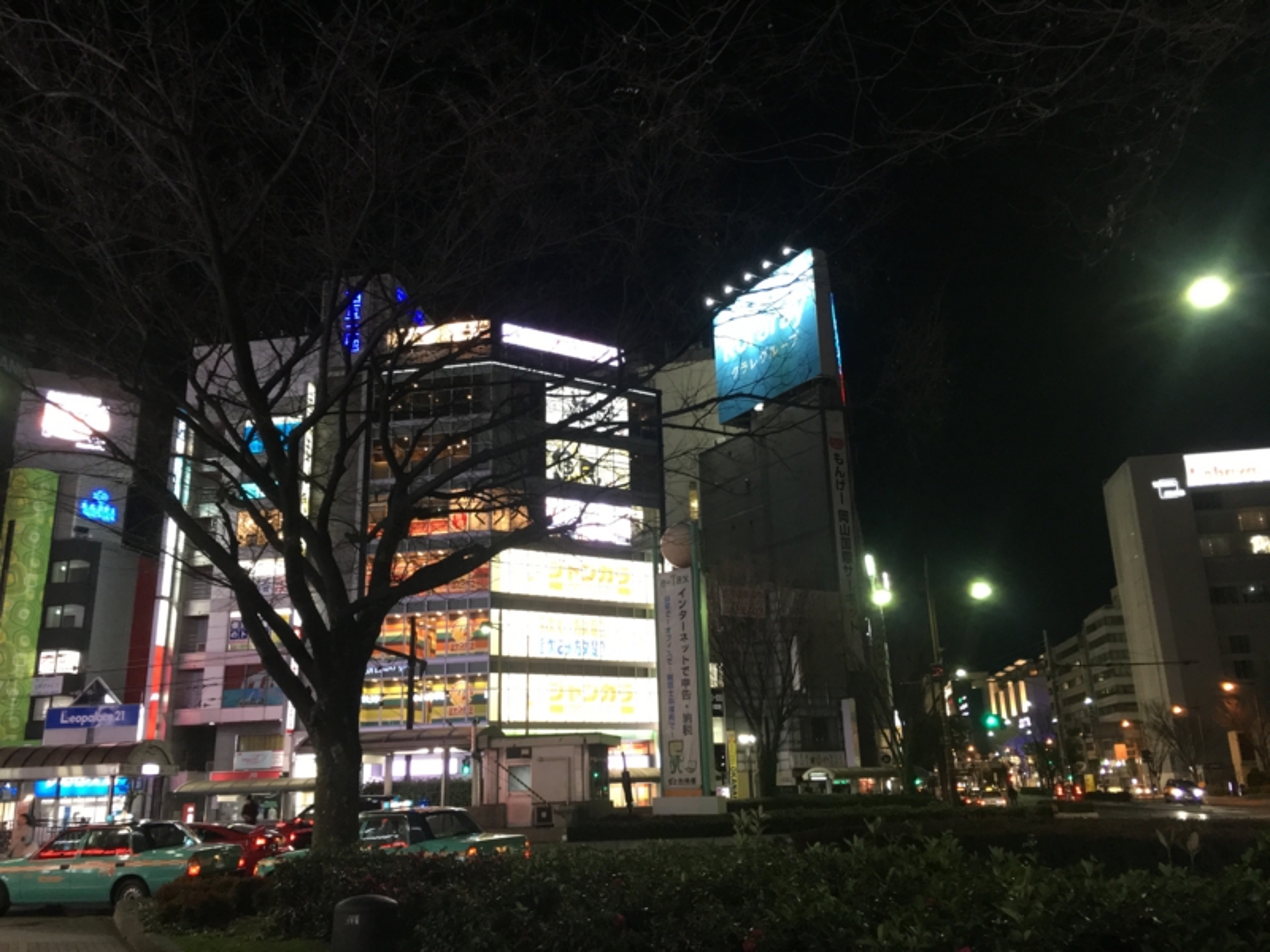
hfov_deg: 61.7
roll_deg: +1.9
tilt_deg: +16.6
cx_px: 635
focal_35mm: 29
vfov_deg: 48.2
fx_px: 1064
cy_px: 476
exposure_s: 1/17
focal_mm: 4.15
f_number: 2.2
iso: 200
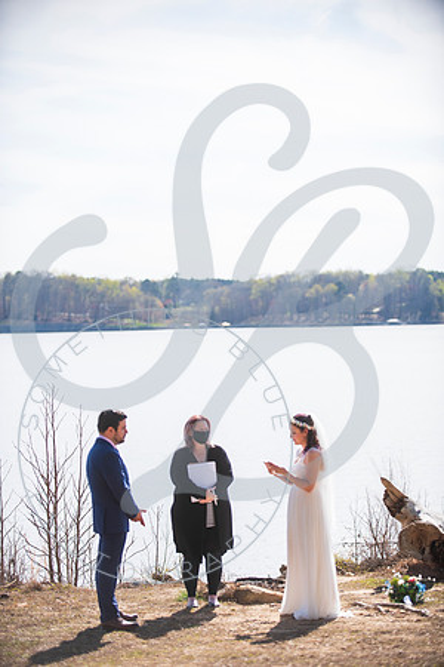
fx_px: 1813
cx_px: 222
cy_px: 334
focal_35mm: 98
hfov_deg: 14.0
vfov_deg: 20.8
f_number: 2.8
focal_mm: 98
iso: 100
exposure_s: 1/1000
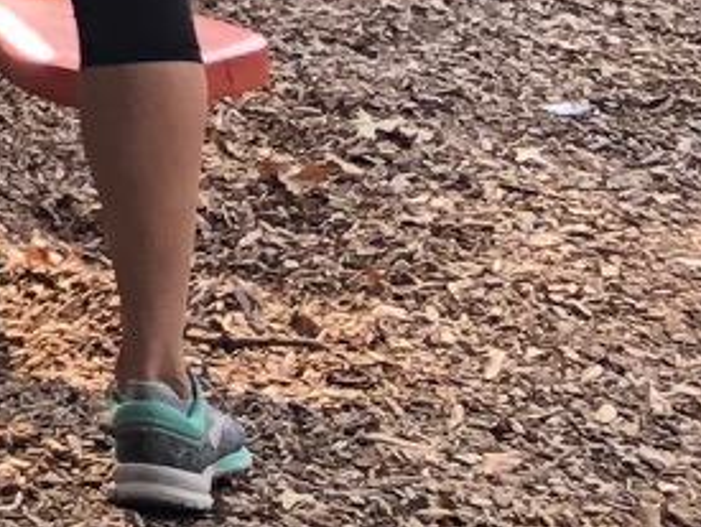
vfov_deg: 6.6
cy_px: -1087
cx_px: -1698
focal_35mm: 205
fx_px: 4157
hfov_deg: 7.8
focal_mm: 4
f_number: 1.8
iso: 20
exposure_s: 1/338
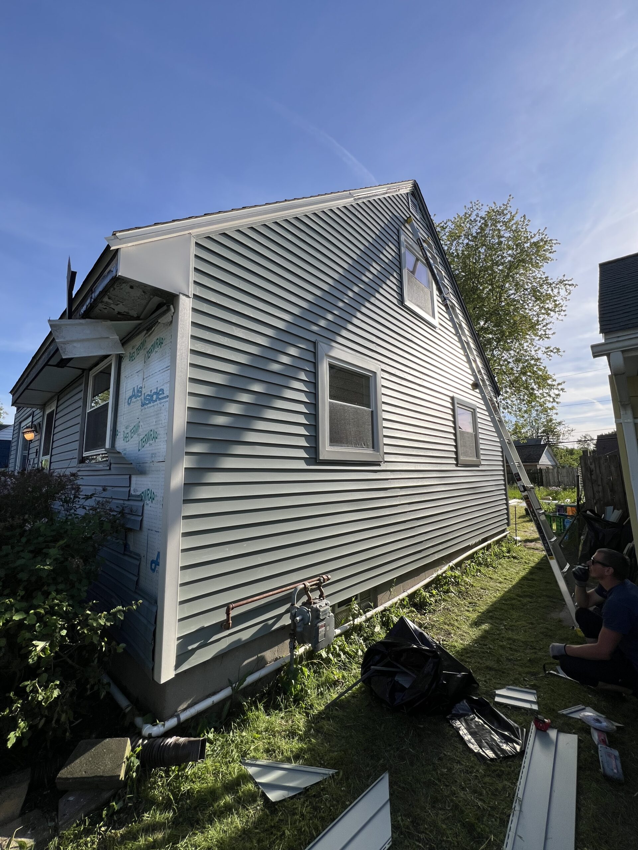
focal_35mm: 13
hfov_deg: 89.9
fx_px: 319
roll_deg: +1.1
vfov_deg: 106.2
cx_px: 319
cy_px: 425
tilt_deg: +8.2
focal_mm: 1.57
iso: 32
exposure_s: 1/1553
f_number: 1.8
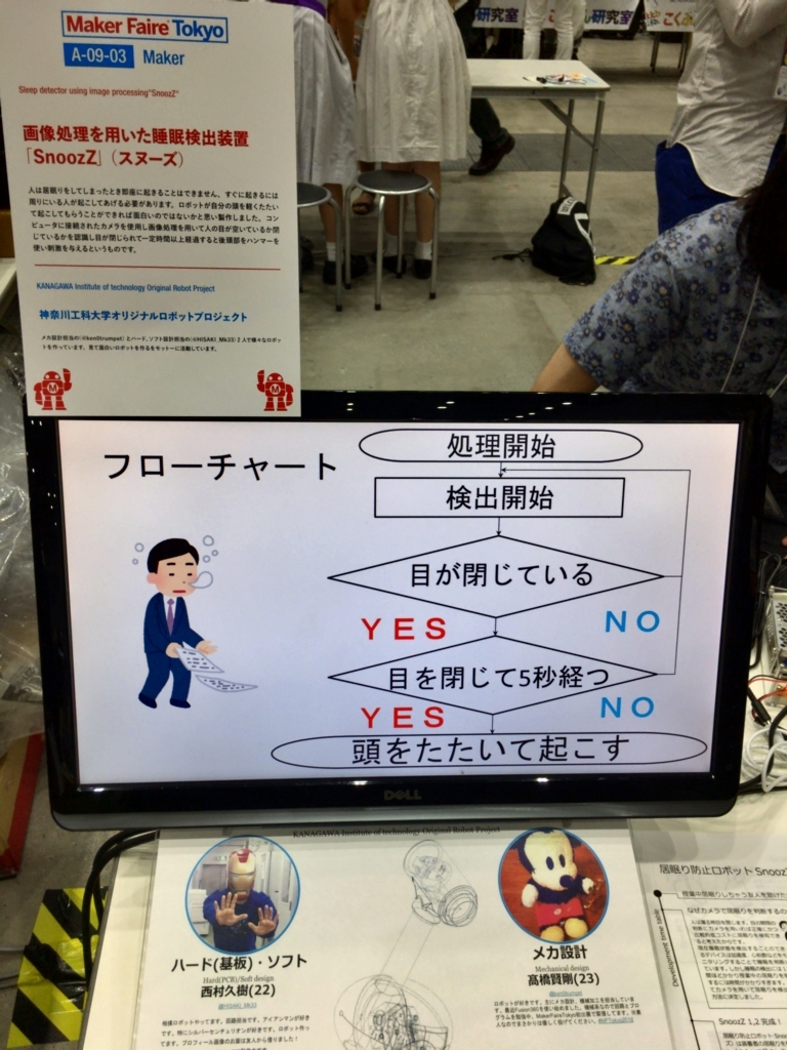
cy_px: 525
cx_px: 394
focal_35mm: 29
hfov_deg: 48.2
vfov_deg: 61.7
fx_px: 879
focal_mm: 4.15
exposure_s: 1/85
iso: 25
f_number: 2.2
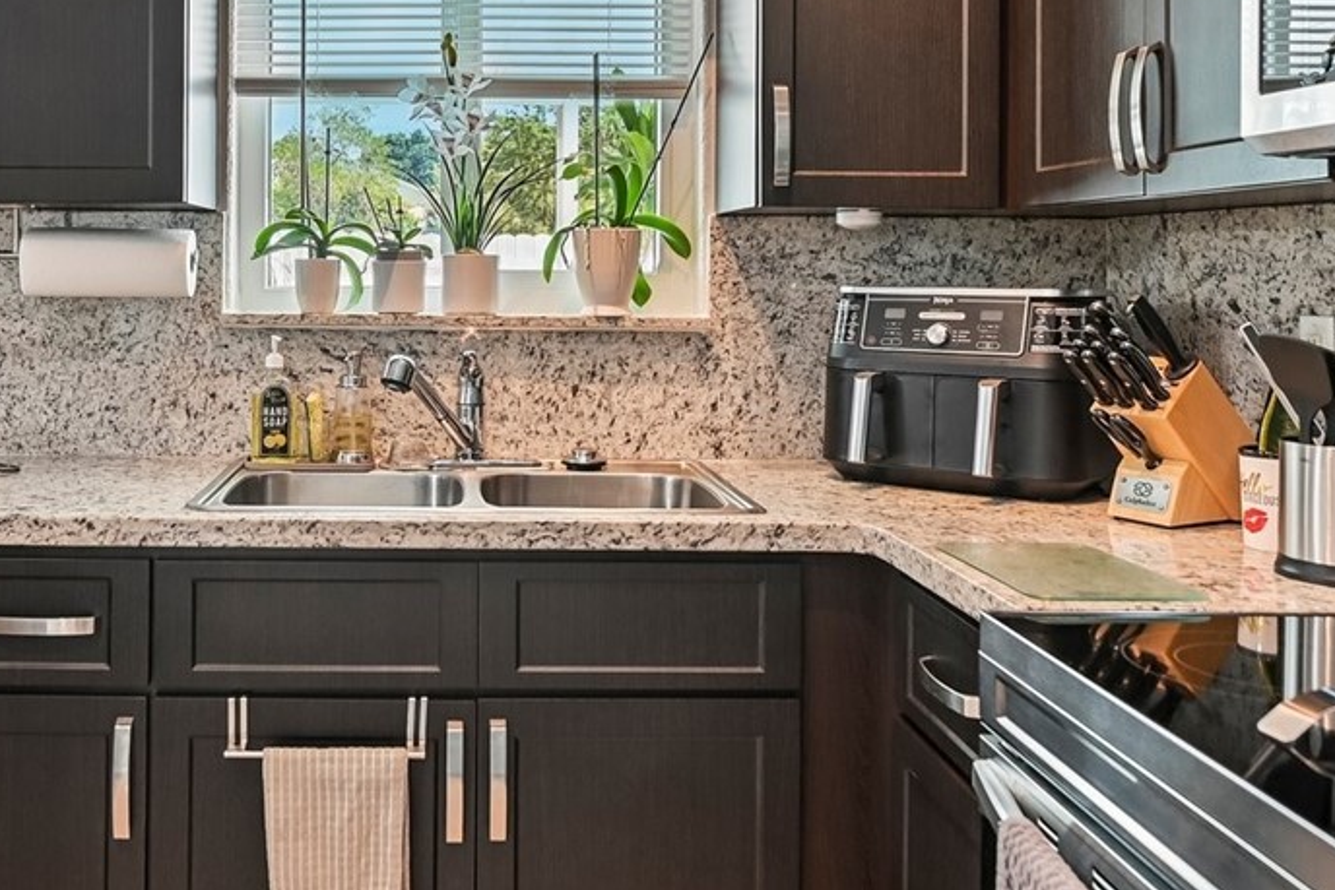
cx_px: 443
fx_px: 1372
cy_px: 284
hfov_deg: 50.9
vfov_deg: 35.5
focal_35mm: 37
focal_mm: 15
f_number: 3.5
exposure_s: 1/40
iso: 100
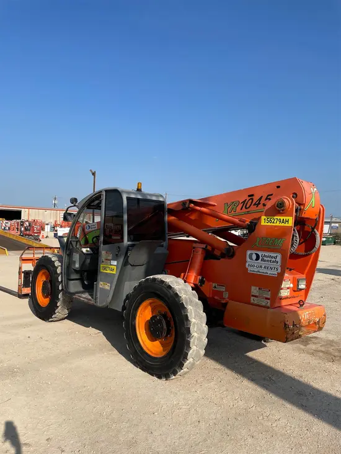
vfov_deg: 67.3
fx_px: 341
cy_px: 227
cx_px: 170
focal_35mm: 26
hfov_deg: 53.1
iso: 50
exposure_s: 1/5291
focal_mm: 4.2
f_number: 1.6
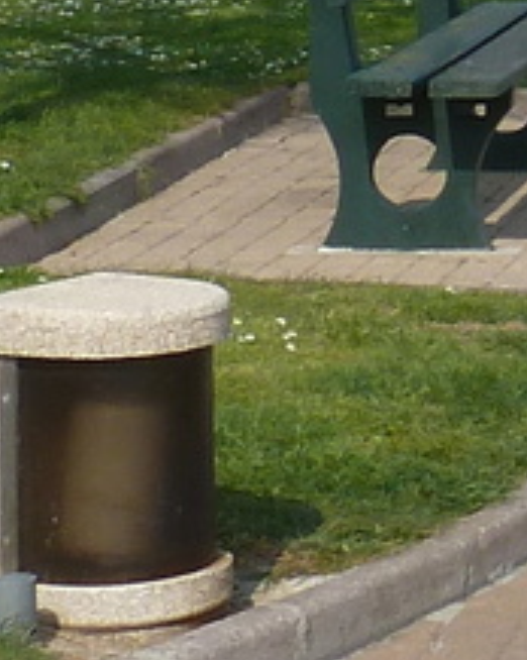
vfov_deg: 9.0
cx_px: 1381
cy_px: -381
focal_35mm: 208
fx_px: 4061
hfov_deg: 6.9
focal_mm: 4.7
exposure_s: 1/640
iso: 80
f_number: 5
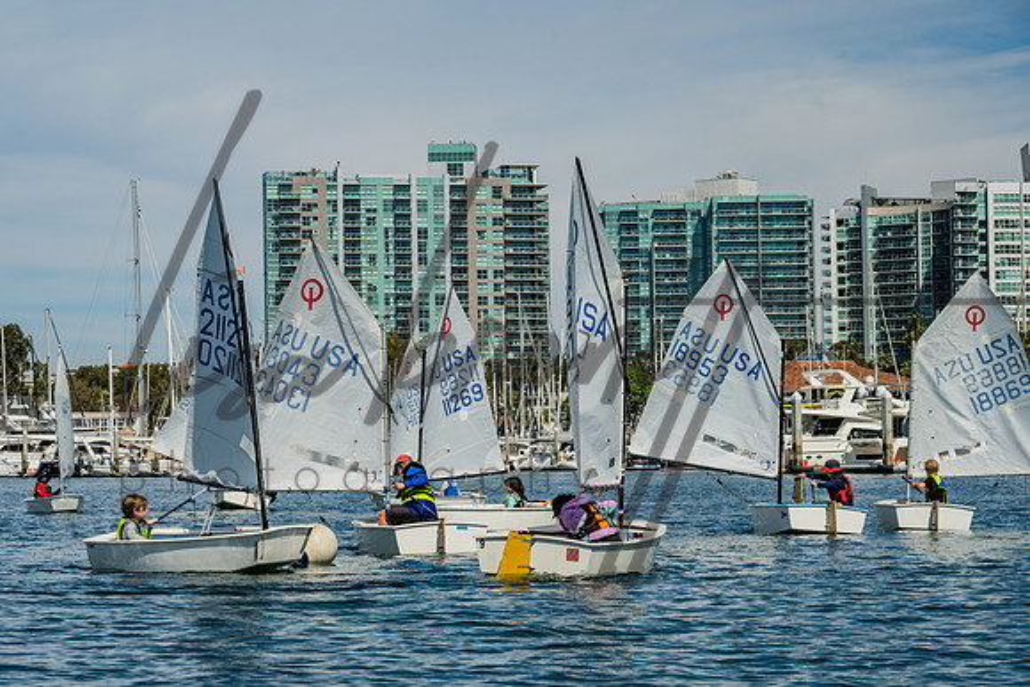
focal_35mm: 94
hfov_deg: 21.6
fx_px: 2695
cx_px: 446
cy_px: 394
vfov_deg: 14.5
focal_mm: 82
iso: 250
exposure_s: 1/500
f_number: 10
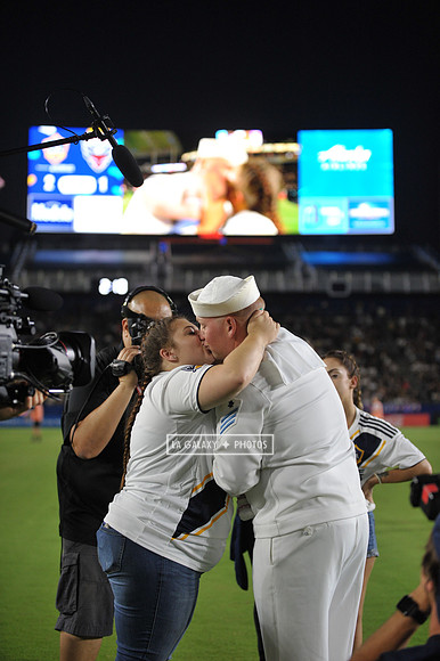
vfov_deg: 28.9
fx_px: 1285
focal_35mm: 70
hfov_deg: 19.4
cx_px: 220
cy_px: 330
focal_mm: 70
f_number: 2.8
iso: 1250
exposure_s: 1/1000
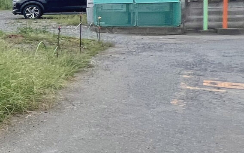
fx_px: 412
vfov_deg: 20.7
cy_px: 27
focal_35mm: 62
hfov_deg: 18.5
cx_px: -260
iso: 32
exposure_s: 1/809
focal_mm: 1.57
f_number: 1.8
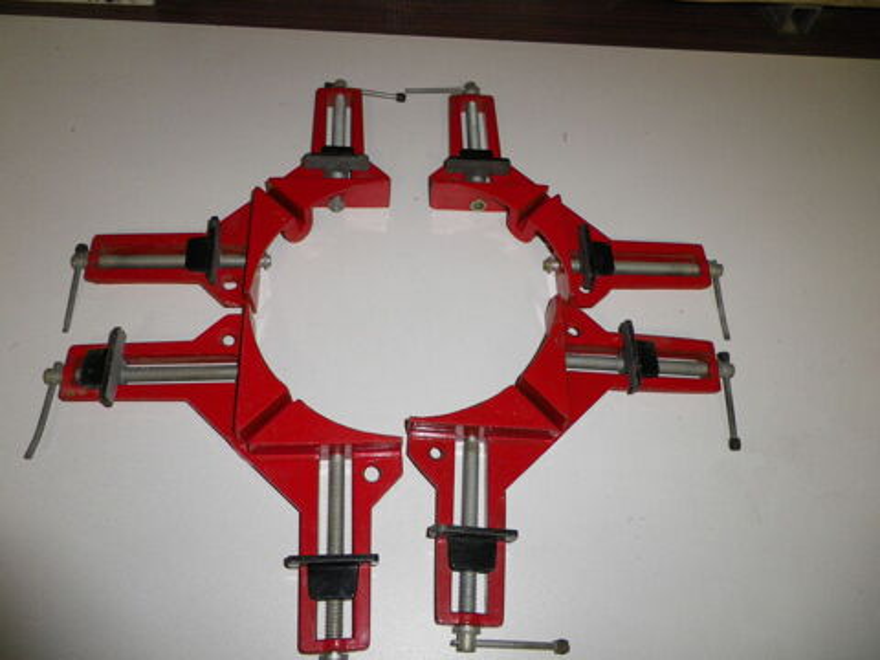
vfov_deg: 49.7
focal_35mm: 28
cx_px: 440
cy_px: 330
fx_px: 712
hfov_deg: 63.4
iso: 160
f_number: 2.6
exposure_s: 1/60
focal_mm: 4.9
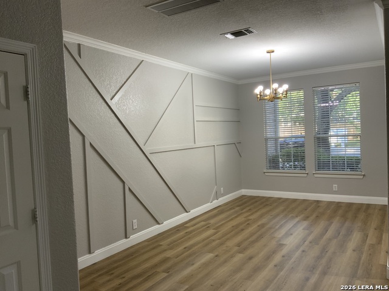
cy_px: 146
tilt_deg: -2.3
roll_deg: +1.6
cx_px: 194
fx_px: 326
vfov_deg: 48.2
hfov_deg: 61.7
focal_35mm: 29
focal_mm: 3
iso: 50
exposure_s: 1/60
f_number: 1.8
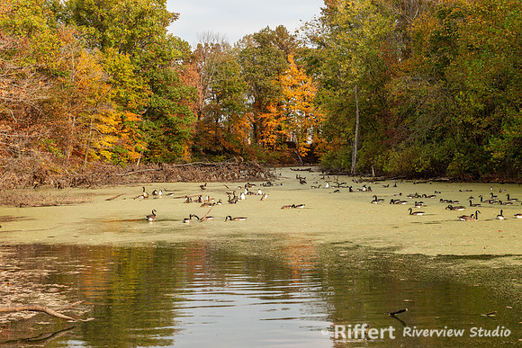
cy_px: 174
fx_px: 1015
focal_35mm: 70
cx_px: 261
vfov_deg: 19.5
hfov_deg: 28.8
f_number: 10
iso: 400
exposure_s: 1/250
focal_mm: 70
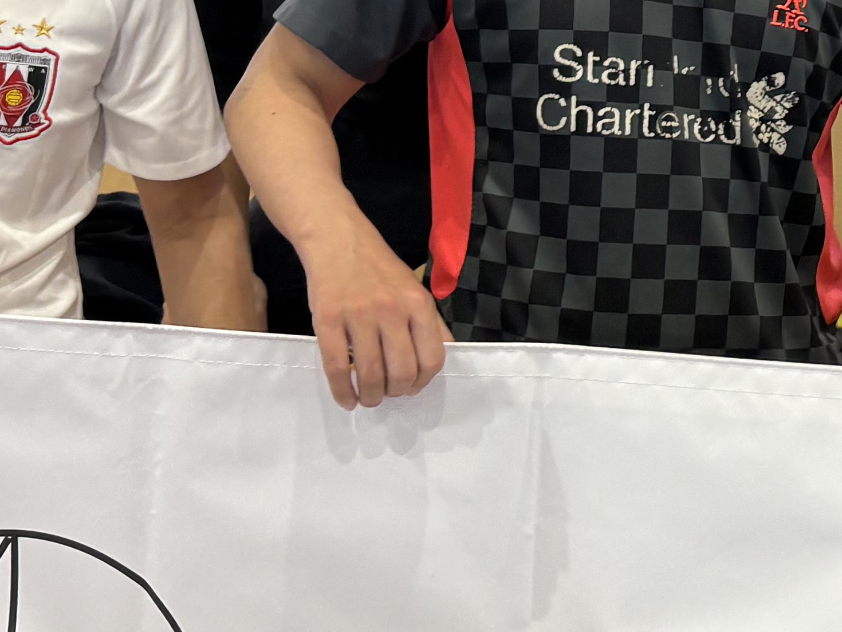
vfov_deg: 14.5
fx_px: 2457
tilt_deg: +0.0
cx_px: 1053
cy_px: 85
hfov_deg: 18.3
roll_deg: +0.5
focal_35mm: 101
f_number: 1.6
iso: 100
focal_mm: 5.96
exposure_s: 1/50
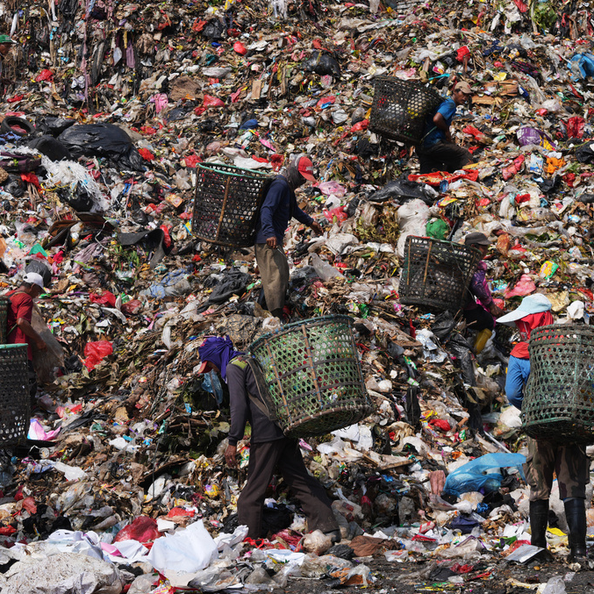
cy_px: 297
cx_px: 307
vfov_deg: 19.3
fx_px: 1747
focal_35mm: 90
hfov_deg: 19.3
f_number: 5.6
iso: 160
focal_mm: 70
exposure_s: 1/1250
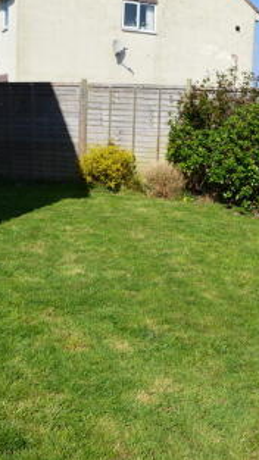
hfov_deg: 27.7
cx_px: 153
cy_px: 229
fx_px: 525
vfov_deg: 47.4
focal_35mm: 43
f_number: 11
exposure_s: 1/500
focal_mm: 18
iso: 400
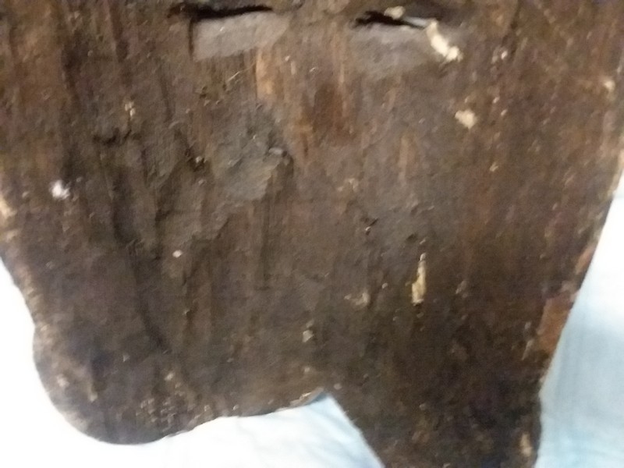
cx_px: 312
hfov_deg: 61.7
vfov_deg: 48.2
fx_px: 523
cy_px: 234
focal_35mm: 29
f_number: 1.9
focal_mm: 2.47
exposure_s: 1/11
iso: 1000
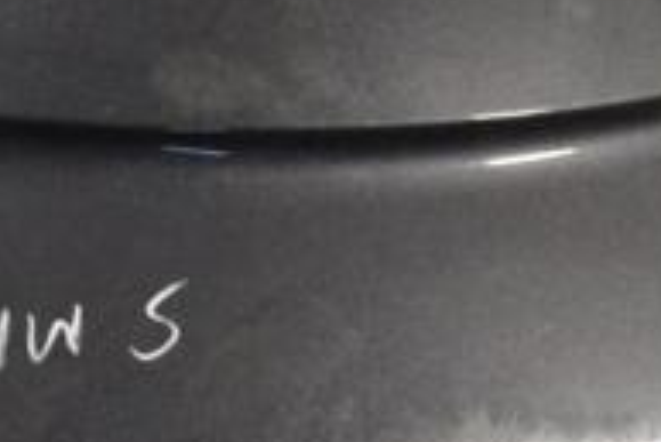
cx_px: 92
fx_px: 2058
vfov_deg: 12.3
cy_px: 247
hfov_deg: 18.0
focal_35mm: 112
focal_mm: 24
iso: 3200
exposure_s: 1/320
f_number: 9
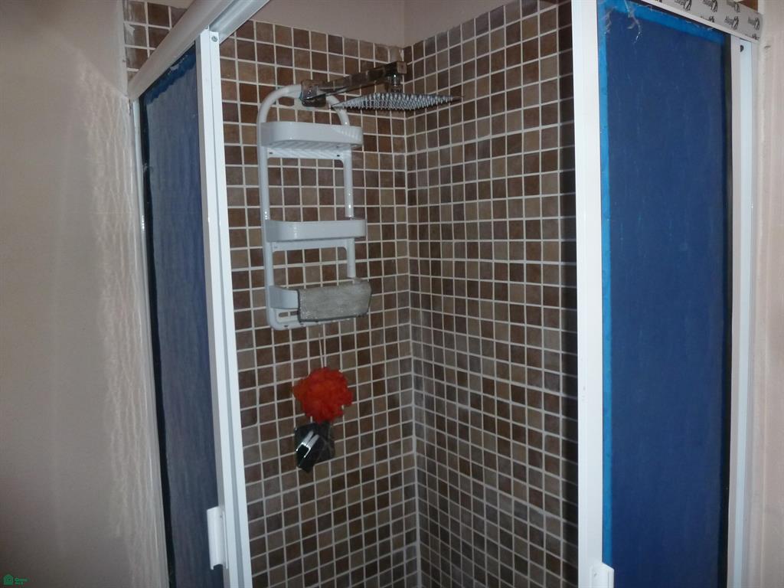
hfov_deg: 69.4
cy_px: 294
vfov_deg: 54.9
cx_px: 392
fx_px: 566
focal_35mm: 25
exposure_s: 1/25
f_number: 3.3
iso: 200
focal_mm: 4.1
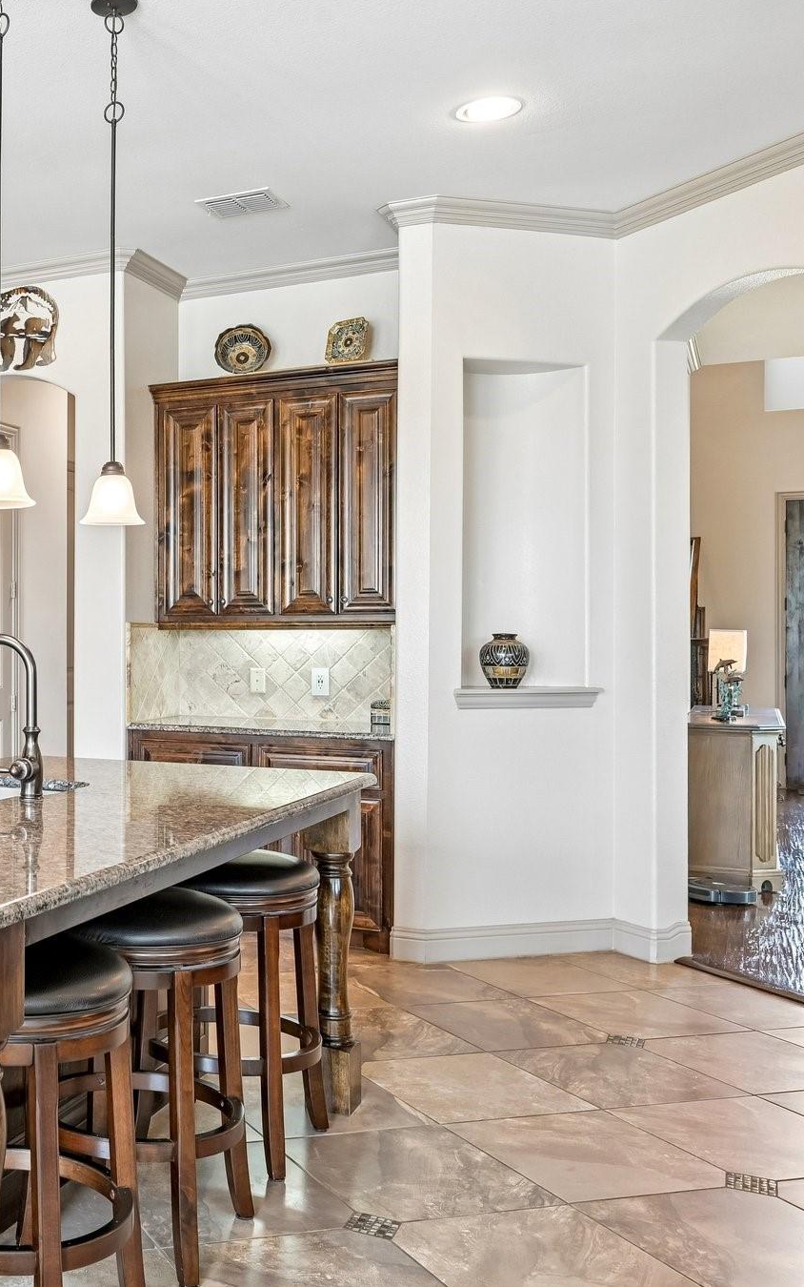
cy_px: 638
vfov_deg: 55.6
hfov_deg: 32.4
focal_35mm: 35
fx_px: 1219
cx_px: -65
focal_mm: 22.5
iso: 400
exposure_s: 1/10
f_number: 8
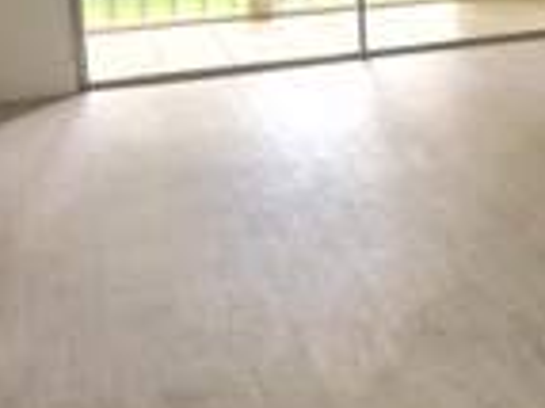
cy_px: -78
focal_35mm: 77
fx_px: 1211
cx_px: 812
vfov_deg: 18.2
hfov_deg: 21.4
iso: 50
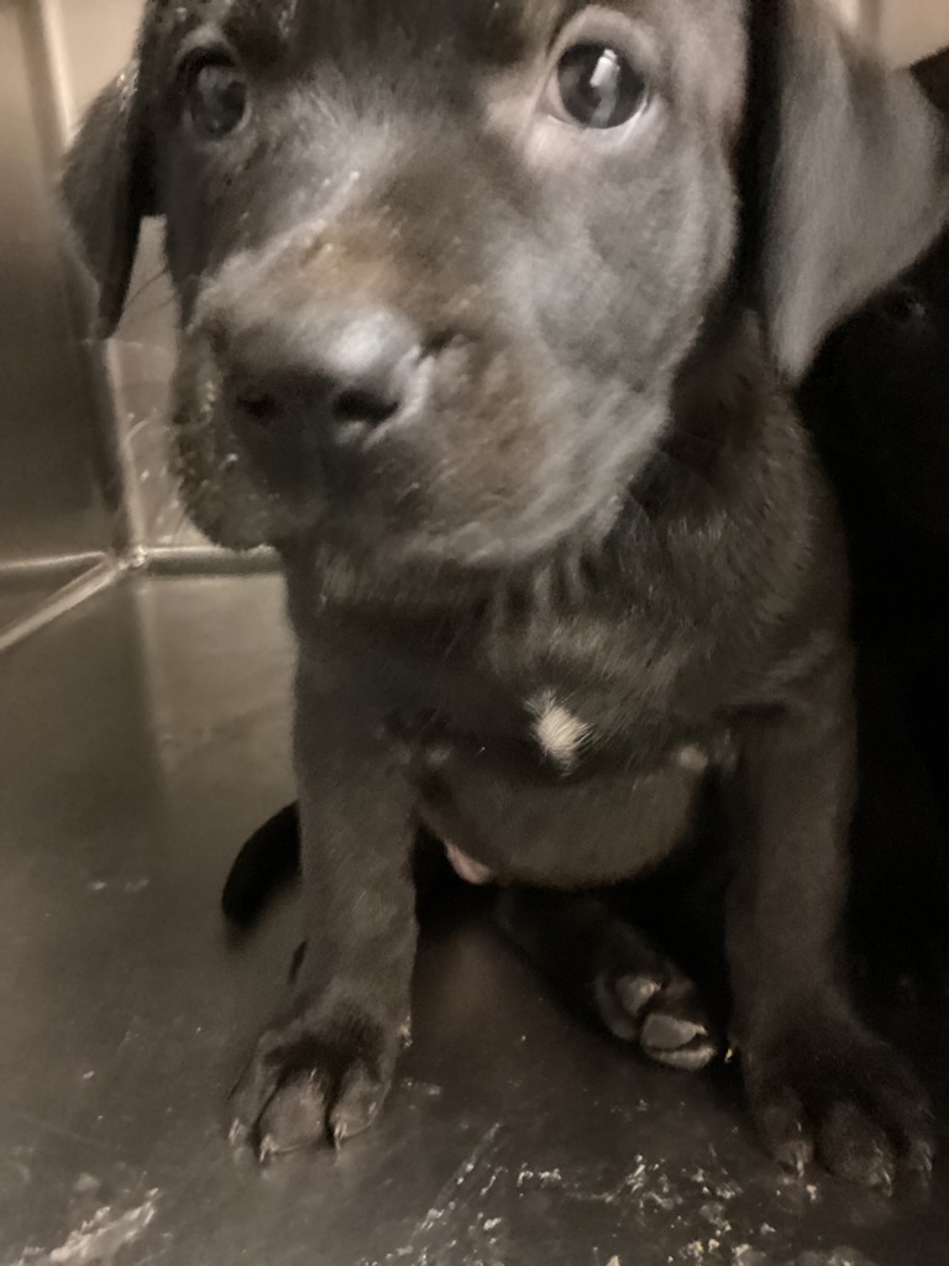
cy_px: 633
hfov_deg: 45.4
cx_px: 474
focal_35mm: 31
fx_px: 1133
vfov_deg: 58.4
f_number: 2.4
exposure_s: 1/15
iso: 800
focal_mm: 3.3
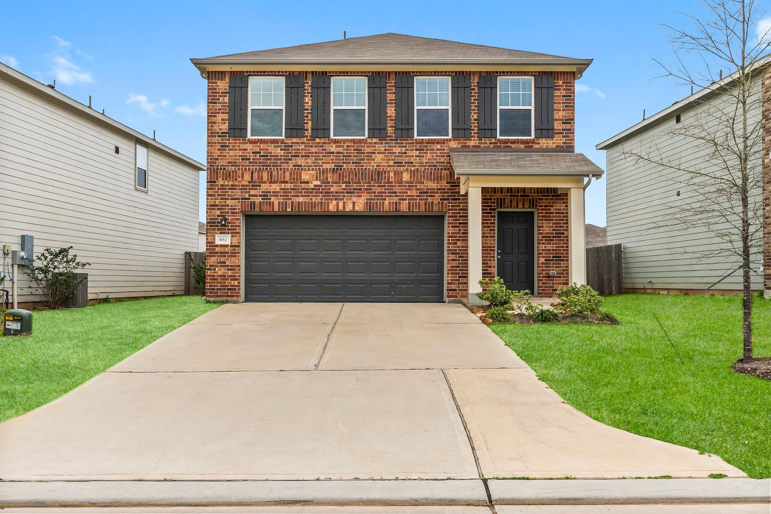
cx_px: 386
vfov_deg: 42.3
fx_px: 664
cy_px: 257
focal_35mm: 31
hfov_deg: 60.3
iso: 640
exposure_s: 1/1000
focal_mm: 20.9
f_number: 8
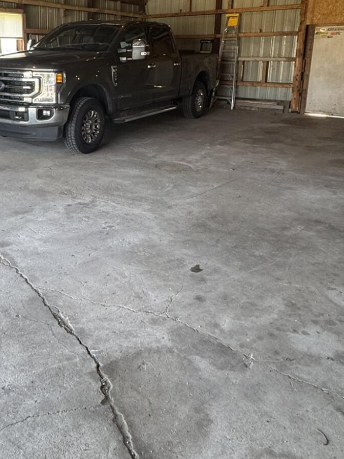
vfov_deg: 56.8
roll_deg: -0.1
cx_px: 82
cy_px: 144
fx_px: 411
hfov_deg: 43.8
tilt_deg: -12.2
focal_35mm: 31
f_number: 2.2
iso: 160
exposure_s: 1/120
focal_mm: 2.22
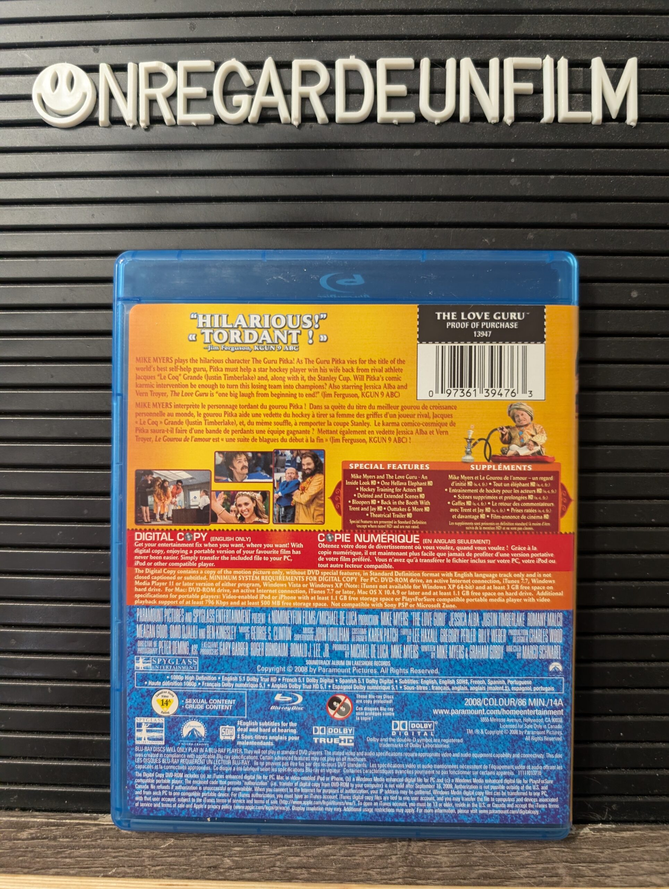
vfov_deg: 71.5
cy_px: 444
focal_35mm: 24
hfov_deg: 56.9
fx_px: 617
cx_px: 334
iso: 623
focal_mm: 6.9
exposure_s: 1/120
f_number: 1.68
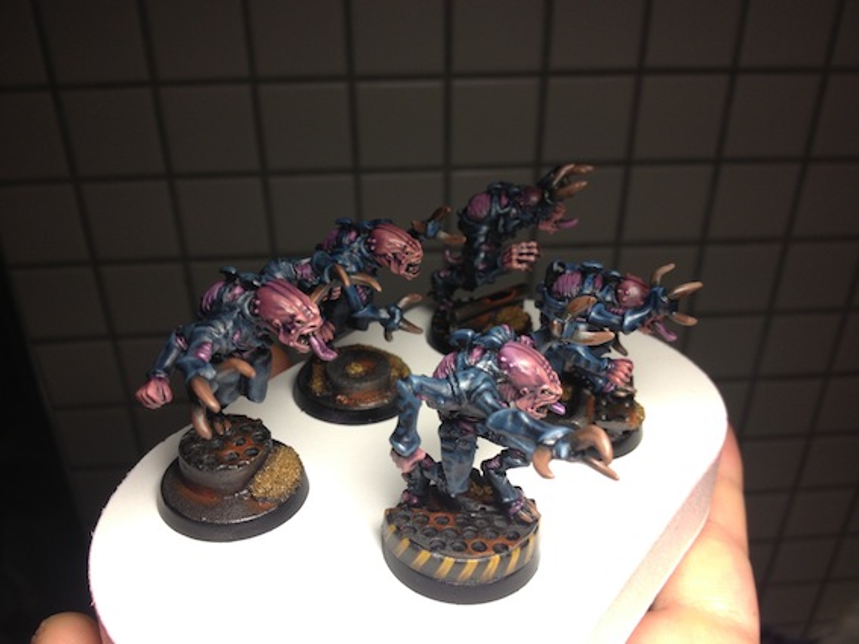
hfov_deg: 52.6
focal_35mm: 35
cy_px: 322
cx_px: 430
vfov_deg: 40.7
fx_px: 868
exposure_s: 1/24
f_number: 2.4
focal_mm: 4.28
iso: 50
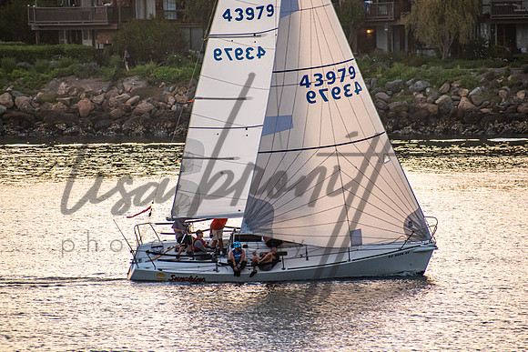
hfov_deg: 4.3
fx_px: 6961
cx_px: 264
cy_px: 176
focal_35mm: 475
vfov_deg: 2.9
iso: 800
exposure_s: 1/160
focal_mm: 300
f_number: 6.3
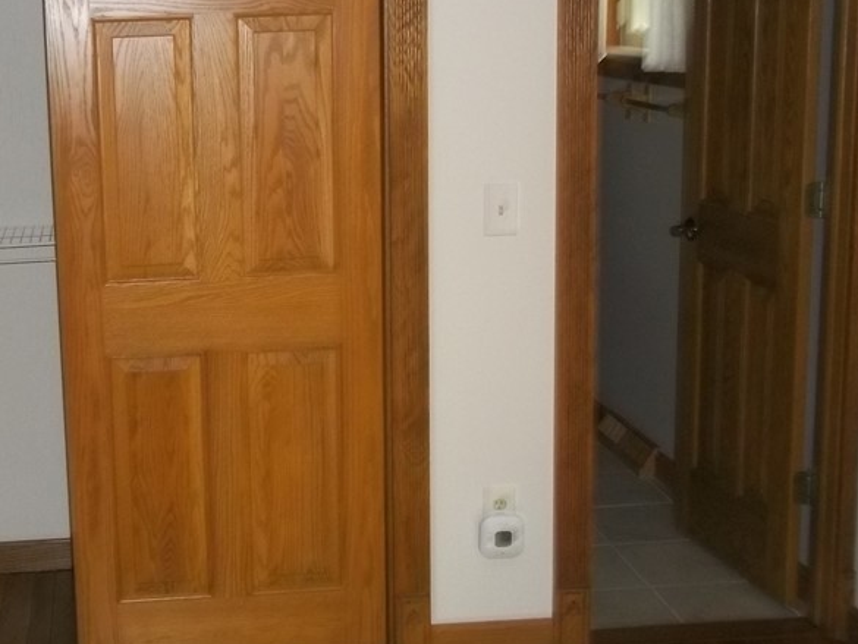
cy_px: 264
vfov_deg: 26.1
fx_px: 1388
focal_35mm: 56
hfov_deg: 33.6
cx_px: 199
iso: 250
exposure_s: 1/30
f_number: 2.9
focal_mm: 5.7
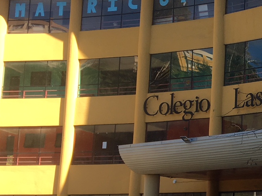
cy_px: 131
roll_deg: -1.1
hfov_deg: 20.0
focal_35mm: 90
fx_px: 681
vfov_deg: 16.4
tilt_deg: +8.8
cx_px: 339
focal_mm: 4.15
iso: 25
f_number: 2.2
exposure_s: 1/506
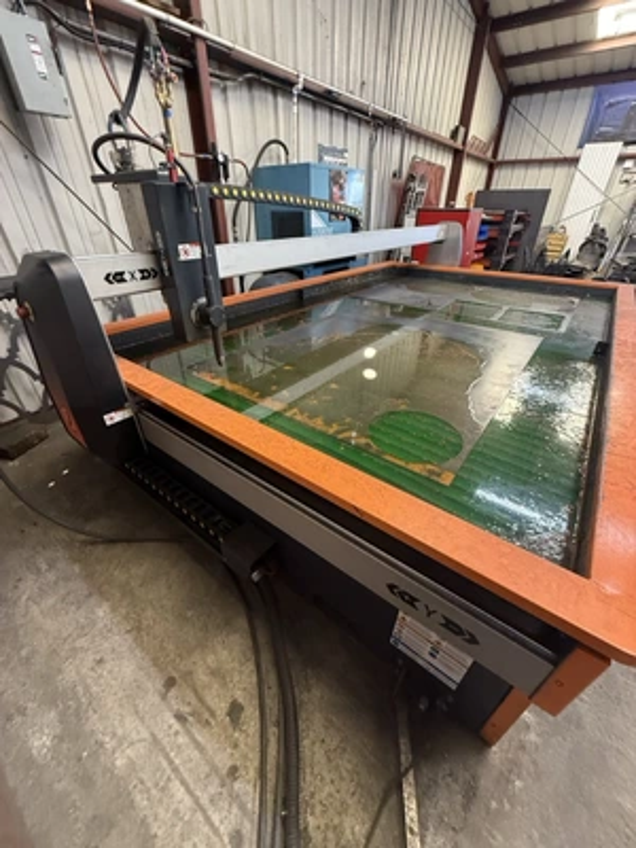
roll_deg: -2.3
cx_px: 318
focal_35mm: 14
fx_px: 343
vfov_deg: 102.1
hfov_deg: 85.7
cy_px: 424
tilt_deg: -31.3
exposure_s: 1/60
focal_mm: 2.22
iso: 500
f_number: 2.2
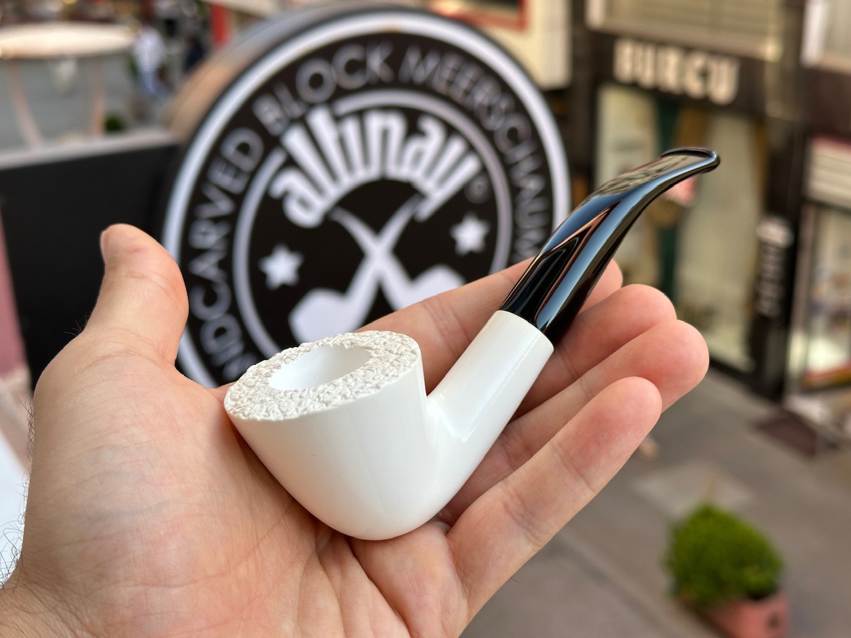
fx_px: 1180
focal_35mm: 48
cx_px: 426
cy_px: 319
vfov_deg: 30.3
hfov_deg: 39.7
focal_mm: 6.86
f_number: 1.78
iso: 64
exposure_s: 1/535
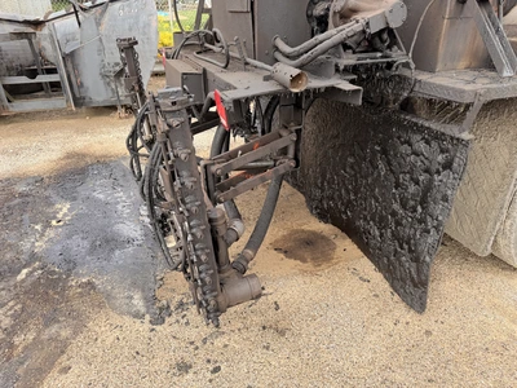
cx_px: 258
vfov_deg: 56.8
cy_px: 194
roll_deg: -2.5
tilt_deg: -22.8
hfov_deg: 71.6
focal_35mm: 24
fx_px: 358
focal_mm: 6.76
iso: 80
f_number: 1.78
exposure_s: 1/612
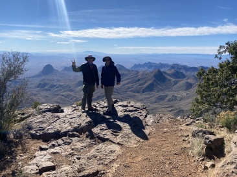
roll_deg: -1.1
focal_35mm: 26
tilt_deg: -11.1
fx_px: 178
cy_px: 88
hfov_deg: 67.3
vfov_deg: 53.0
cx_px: 118
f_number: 1.8
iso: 32
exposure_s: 1/4115
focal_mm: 4.25
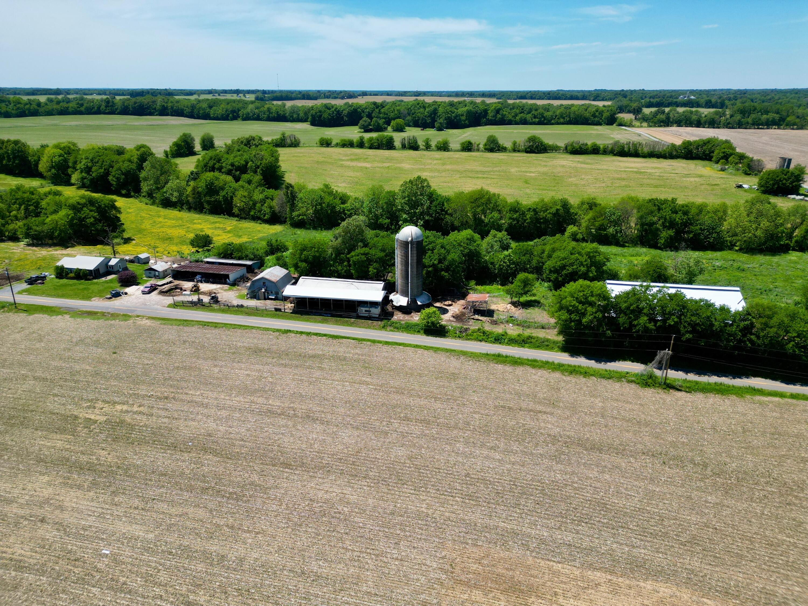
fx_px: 560
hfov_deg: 71.6
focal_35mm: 24
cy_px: 303
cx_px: 404
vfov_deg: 56.8
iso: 120
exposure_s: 1/3200
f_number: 1.7
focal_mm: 6.72
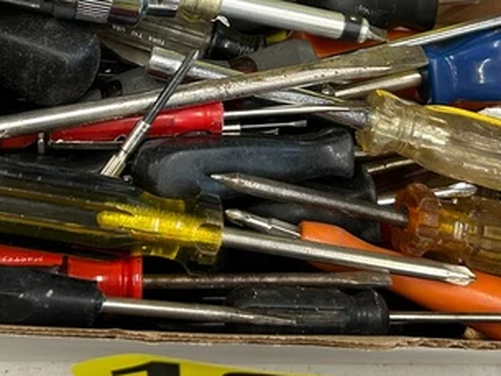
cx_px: 207
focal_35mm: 64
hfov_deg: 30.2
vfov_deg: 22.3
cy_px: 19
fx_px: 927
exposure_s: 1/60
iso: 125
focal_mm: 5.7
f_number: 1.5
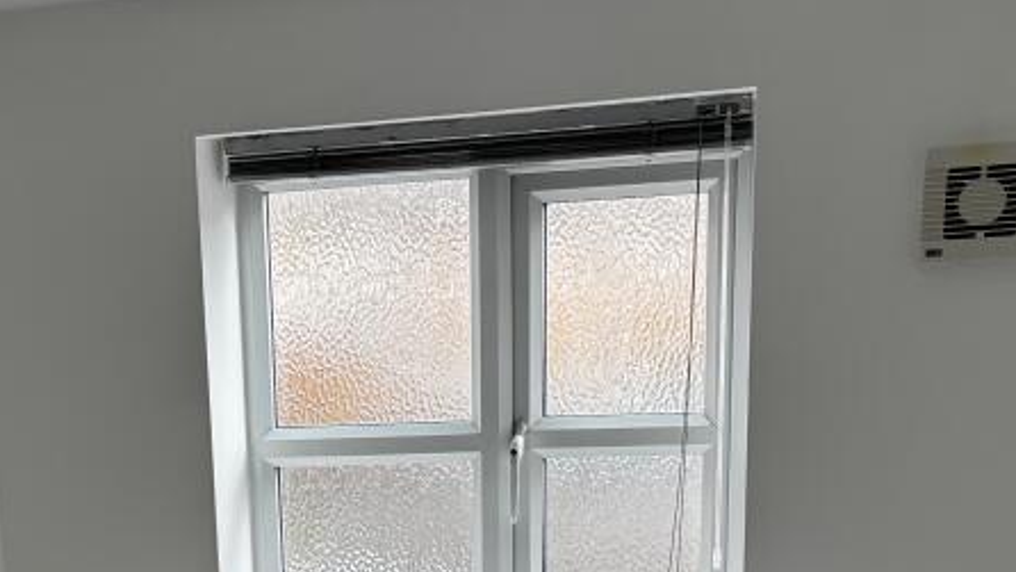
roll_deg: +3.4
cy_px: 779
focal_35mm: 65
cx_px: 251
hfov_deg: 31.8
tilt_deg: -17.1
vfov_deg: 17.2
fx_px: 1751
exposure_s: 1/129
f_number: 1.6
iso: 50
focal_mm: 5.96
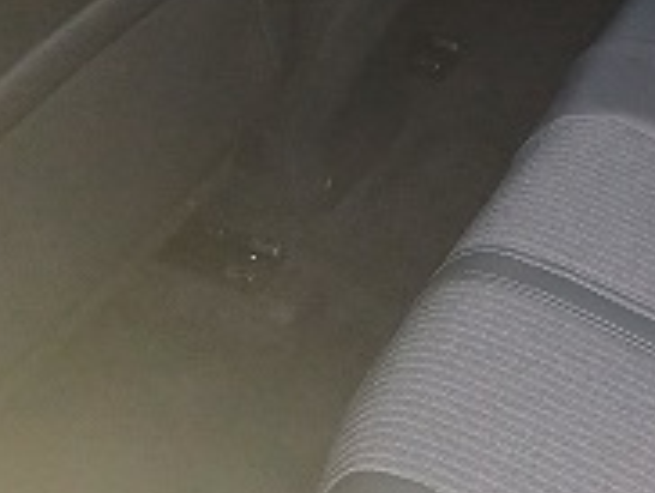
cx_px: 633
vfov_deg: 15.6
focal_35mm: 89
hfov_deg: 21.3
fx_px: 1686
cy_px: -194
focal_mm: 3.98
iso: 500
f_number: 1.8
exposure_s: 1/20
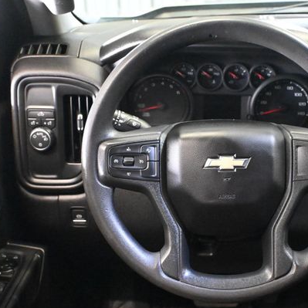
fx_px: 493
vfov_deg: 34.7
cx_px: 224
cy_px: 162
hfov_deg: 34.1
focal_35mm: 49
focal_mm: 24
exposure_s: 1/50
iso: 12800
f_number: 4.2
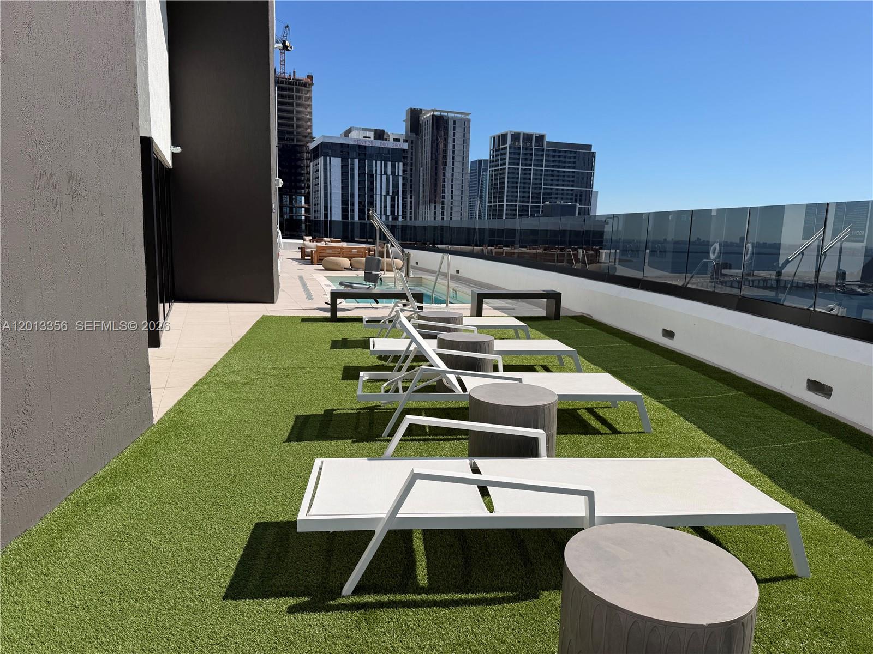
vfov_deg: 56.8
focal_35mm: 24
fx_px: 605
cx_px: 436
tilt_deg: -9.1
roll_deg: -1.4
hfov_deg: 71.6
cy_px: 327
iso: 80
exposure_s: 1/7353
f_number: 1.78
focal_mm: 6.76
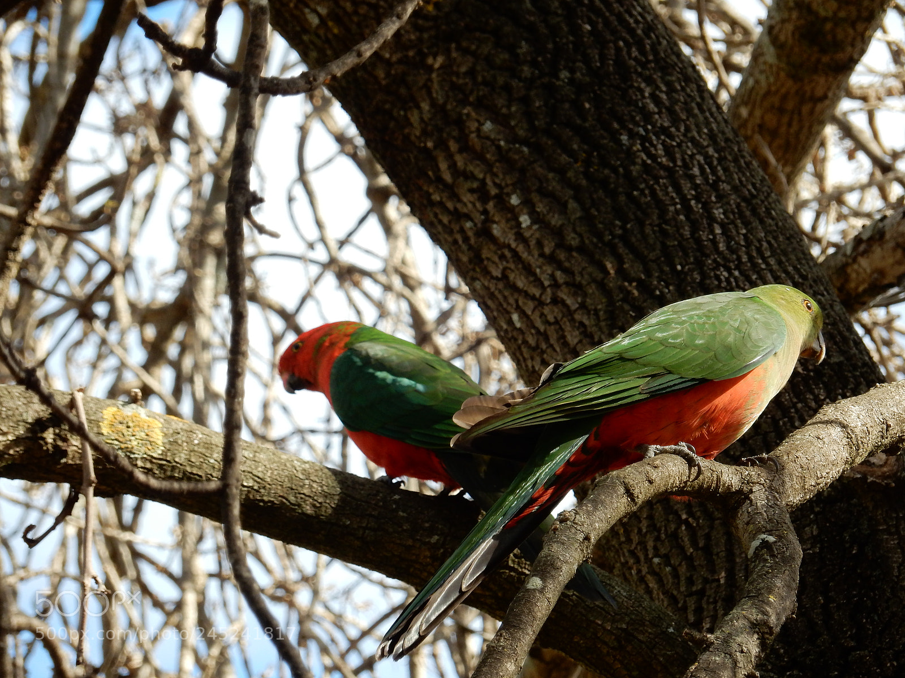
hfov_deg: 5.2
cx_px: 452
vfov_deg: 3.9
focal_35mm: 380
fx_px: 9935
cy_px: 339
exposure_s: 1/160
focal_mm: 67.8
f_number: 6.3
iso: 125
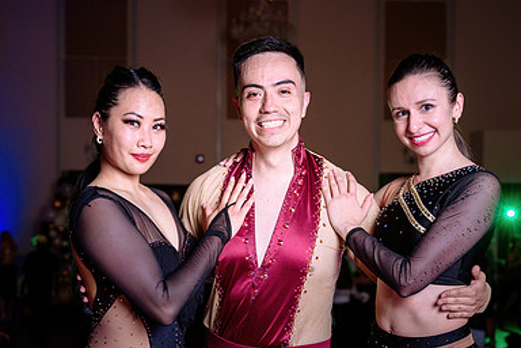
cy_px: 216
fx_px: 1172
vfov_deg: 16.8
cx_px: 291
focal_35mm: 81
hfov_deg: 25.0
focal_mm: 50
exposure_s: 1/80
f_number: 4
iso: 500
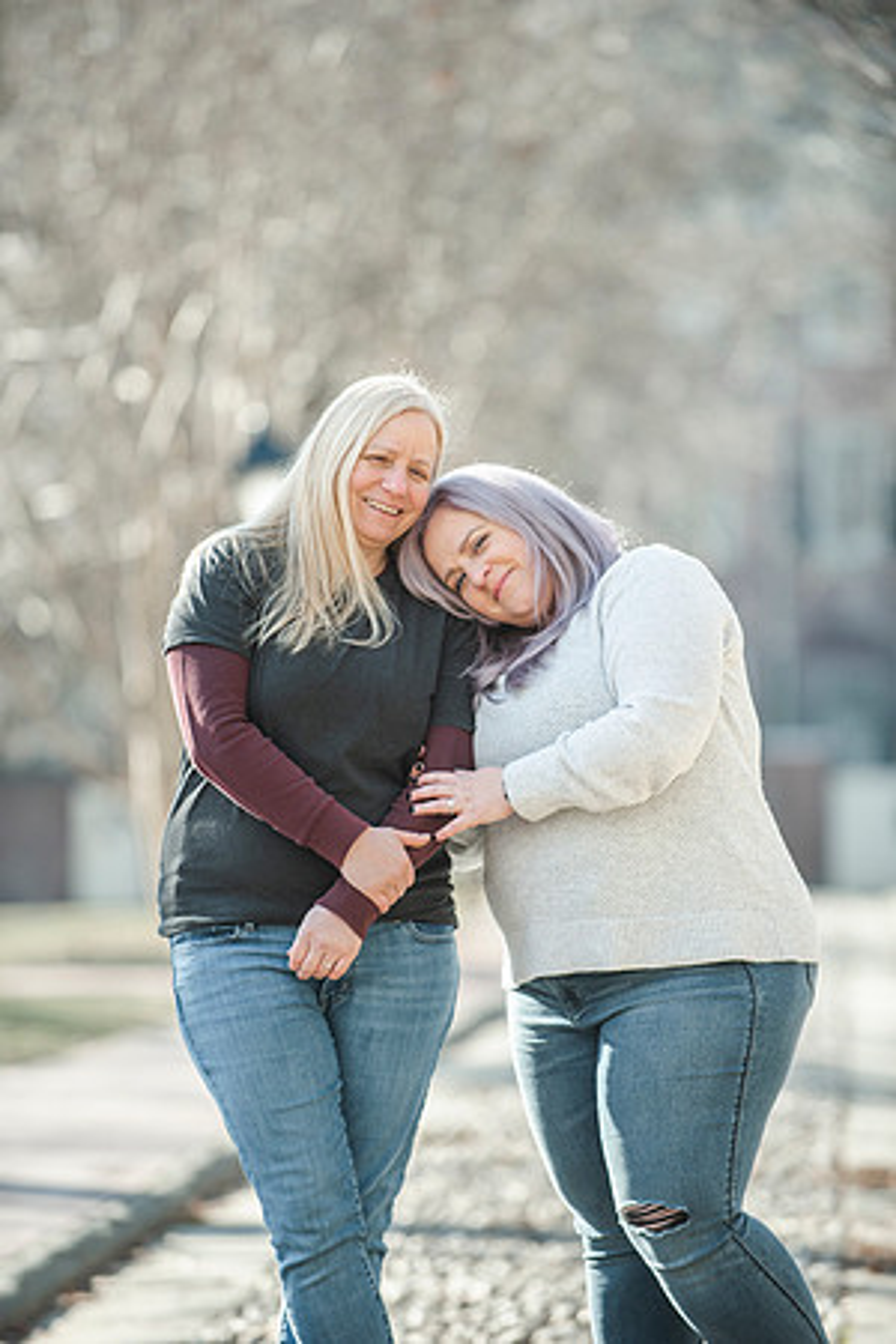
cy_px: 672
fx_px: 7466
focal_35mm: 200
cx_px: 448
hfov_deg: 6.9
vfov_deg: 10.3
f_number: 3.2
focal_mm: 200
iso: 640
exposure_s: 1/1600
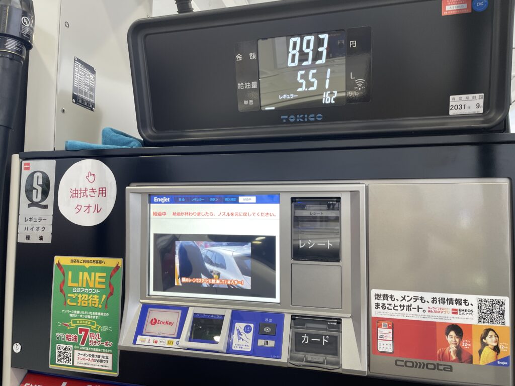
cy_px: 193
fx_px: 387
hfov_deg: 67.3
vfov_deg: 53.1
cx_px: 258
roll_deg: +0.3
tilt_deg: +4.2
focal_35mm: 26
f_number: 1.6
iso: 80
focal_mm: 4.2
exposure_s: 1/120
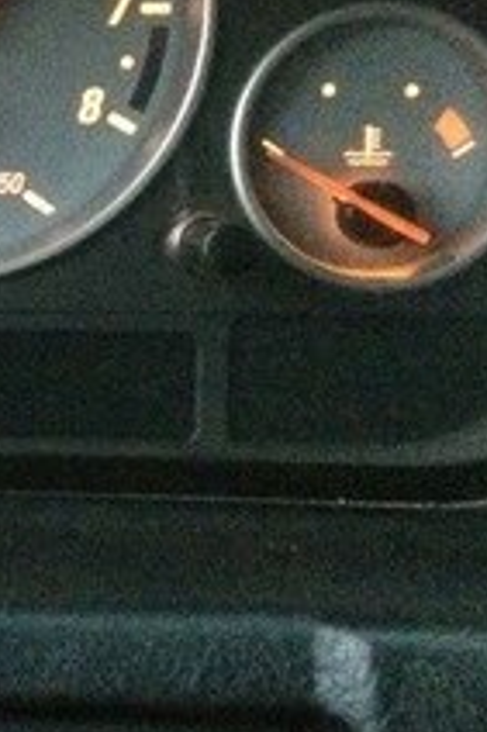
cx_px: -487
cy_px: 226
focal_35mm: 94
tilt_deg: -24.1
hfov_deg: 12.7
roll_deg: +2.2
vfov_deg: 21.6
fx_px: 1910
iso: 1600
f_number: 2.2
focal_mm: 4.15
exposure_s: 1/17
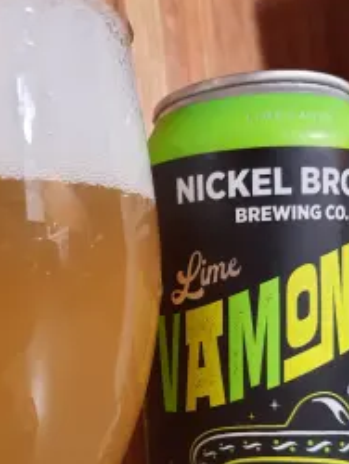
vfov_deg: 44.8
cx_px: 147
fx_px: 537
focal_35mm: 40
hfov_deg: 35.9
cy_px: 360
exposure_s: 1/30
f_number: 2
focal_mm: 4.6
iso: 320
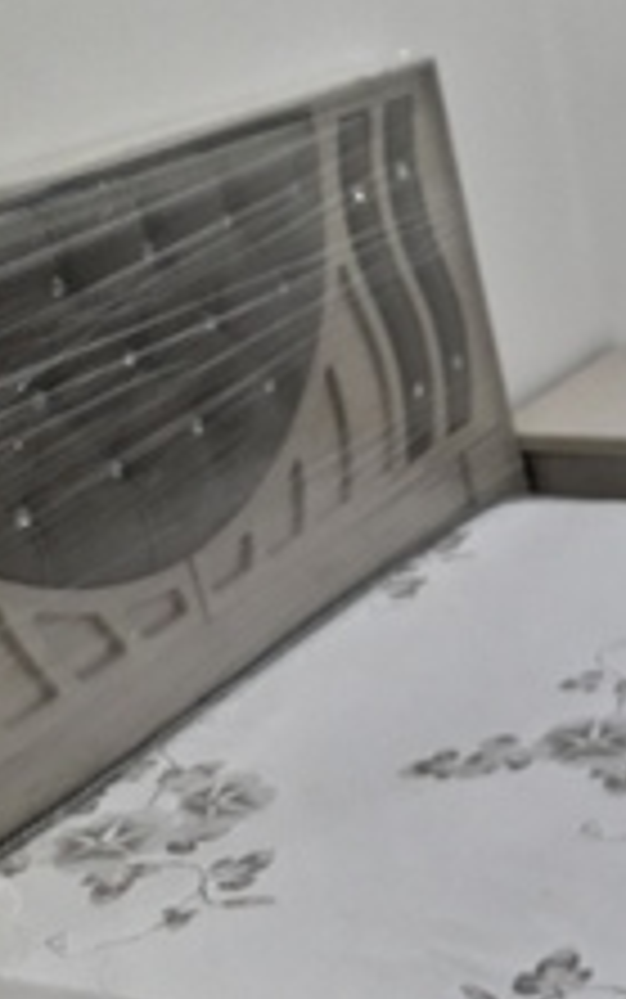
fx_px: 1608
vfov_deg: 34.2
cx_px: 871
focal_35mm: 59
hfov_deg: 19.8
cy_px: 677
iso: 160
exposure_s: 1/50
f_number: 1.9
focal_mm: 3.6
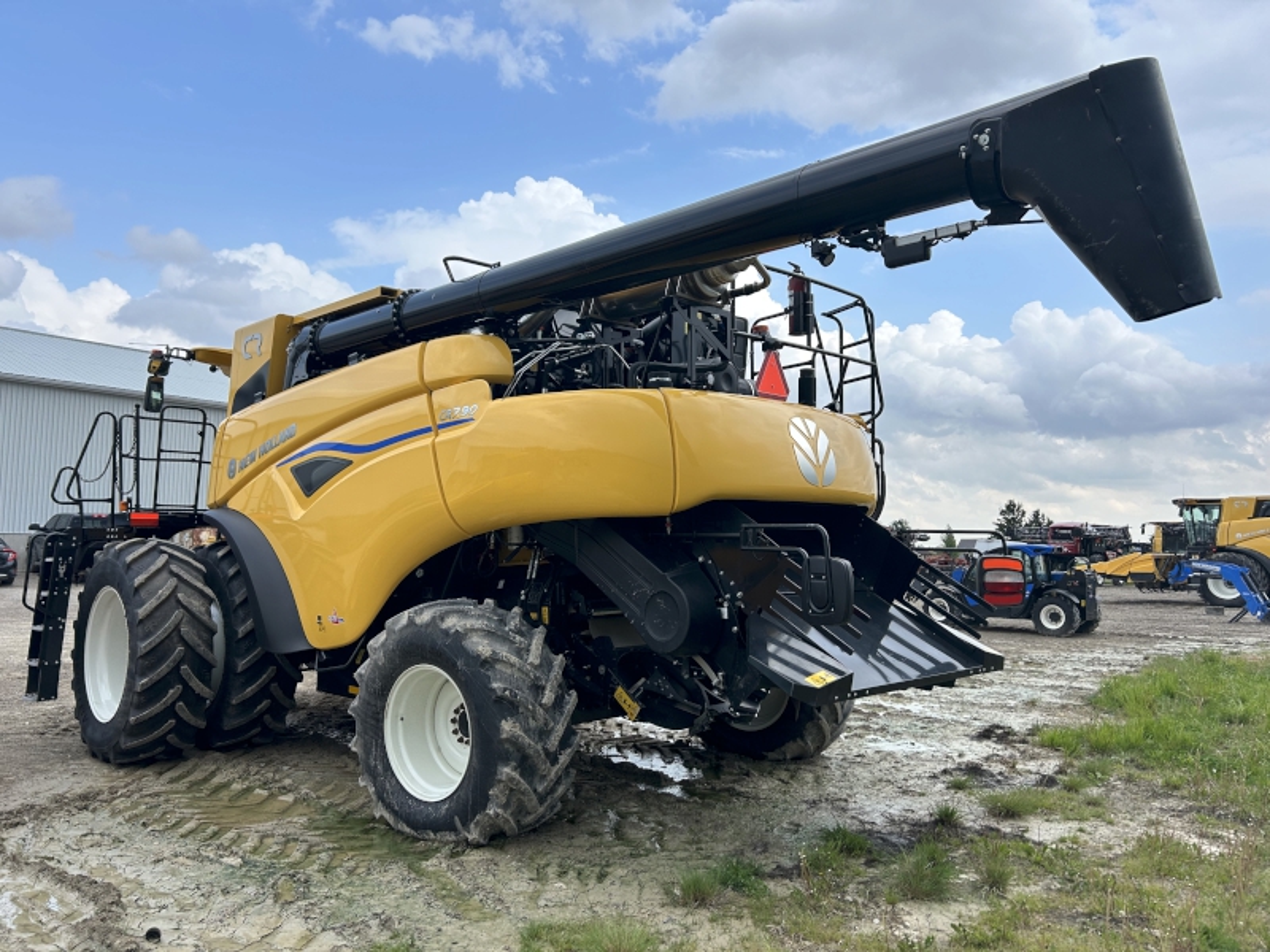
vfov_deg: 53.1
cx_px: 635
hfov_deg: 67.3
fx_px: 954
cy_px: 476
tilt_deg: +5.6
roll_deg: -0.2
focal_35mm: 26
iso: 50
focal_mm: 5.7
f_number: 1.5
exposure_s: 1/1553
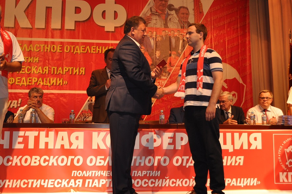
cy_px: 77
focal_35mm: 48
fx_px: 389
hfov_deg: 41.2
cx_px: 149
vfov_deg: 27.9
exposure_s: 1/125
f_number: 3.8
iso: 400
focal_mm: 22
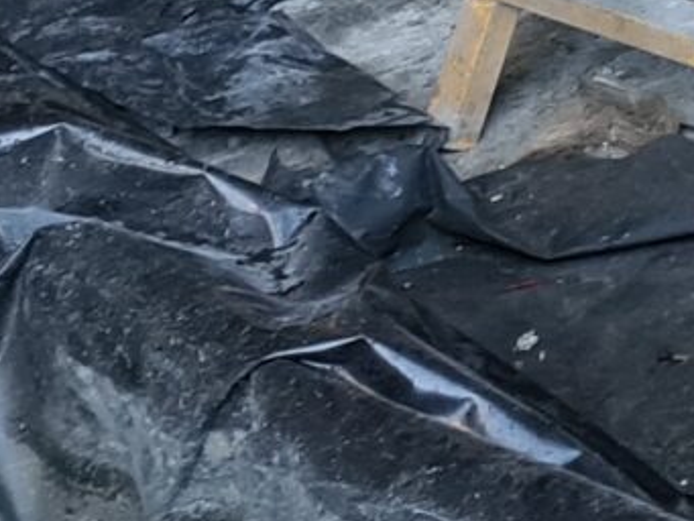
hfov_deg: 8.0
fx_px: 3911
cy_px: -838
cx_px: 2393
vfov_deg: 7.1
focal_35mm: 195
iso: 125
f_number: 1.8
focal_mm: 5.4
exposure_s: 1/50
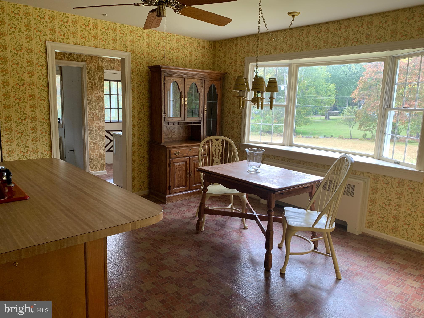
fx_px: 318
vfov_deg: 53.1
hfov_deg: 67.3
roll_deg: -1.6
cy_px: 159
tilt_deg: -9.1
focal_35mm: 26
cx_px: 212
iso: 100
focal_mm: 4.25
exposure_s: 1/103
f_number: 1.8
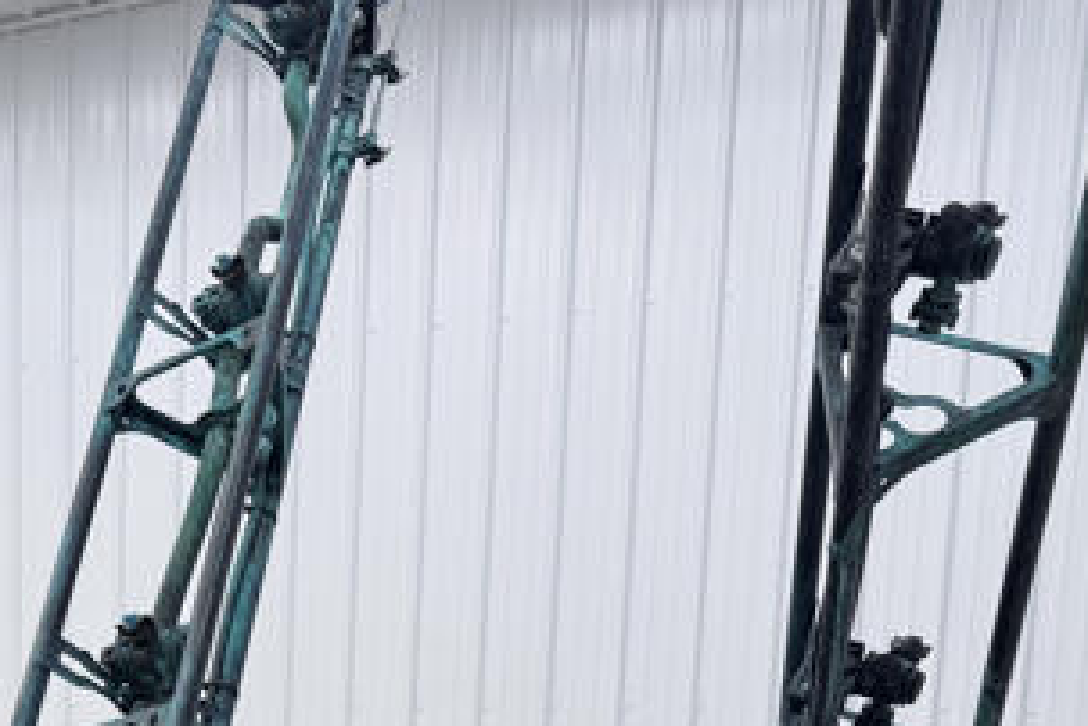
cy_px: 1039
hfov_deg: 28.4
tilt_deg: -12.5
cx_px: -36
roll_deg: -0.8
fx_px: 1995
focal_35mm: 66
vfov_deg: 18.6
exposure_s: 1/120
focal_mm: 6.76
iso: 64
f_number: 1.78
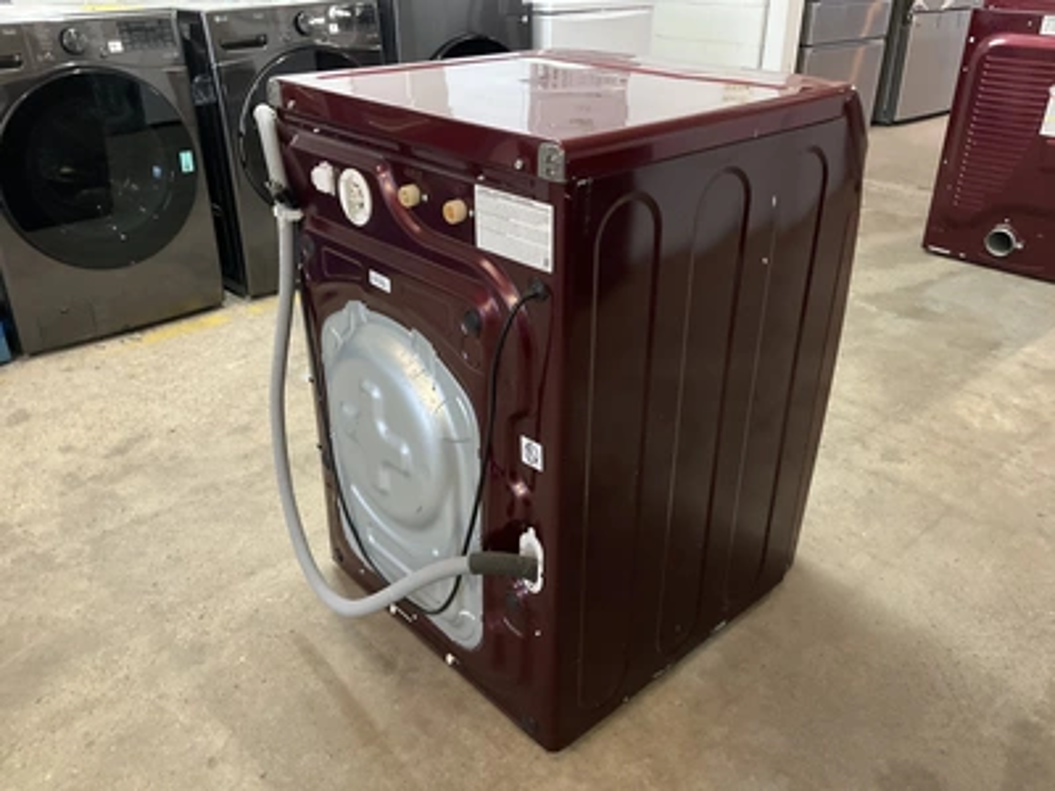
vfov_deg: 48.2
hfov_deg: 61.7
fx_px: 884
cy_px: 396
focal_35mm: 29
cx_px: 528
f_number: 1.8
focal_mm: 3
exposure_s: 1/30
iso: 320
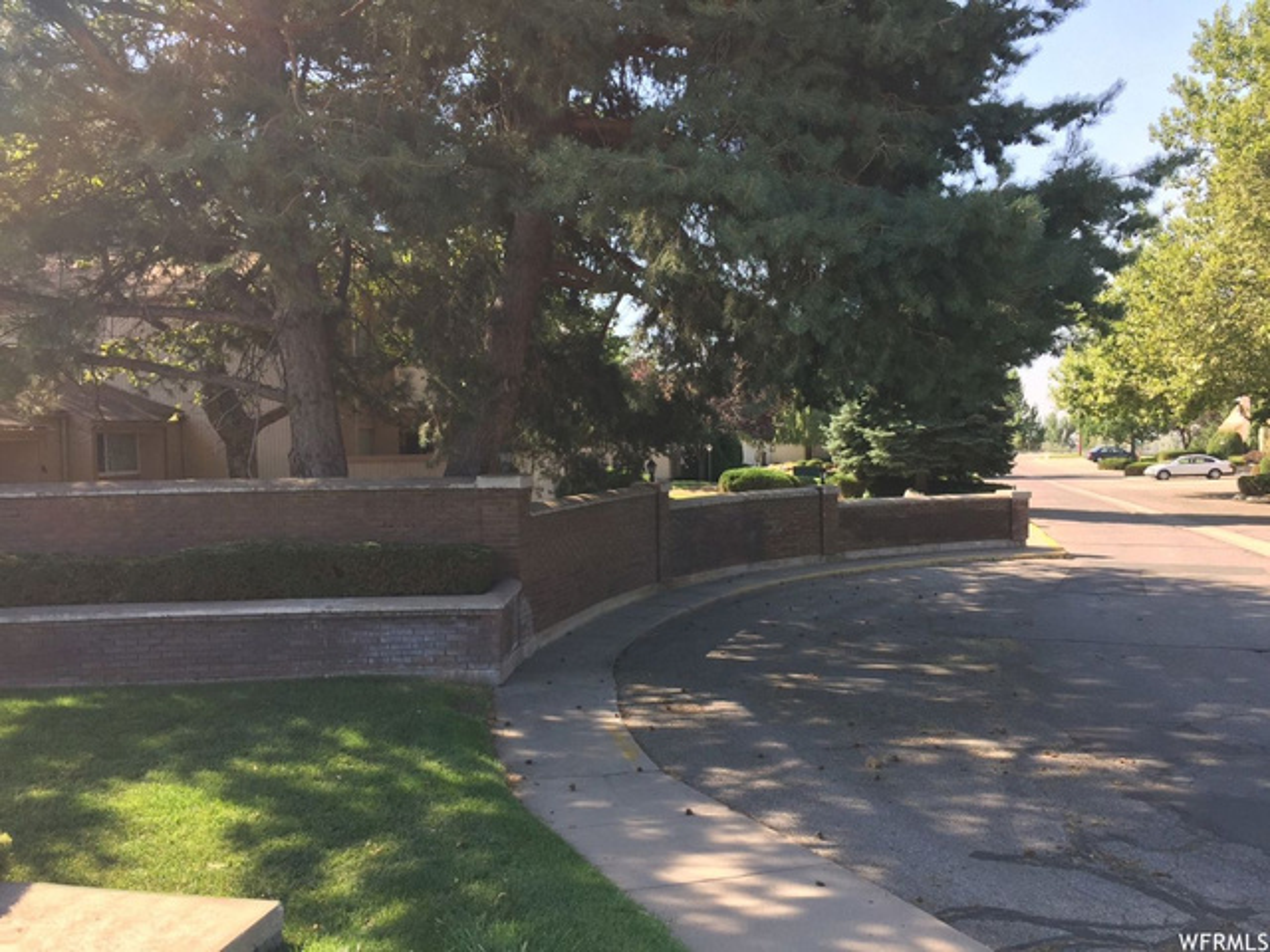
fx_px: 1064
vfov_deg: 48.2
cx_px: 635
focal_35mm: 29
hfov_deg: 61.7
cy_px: 476
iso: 32
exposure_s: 1/460
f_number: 2.2
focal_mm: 4.15
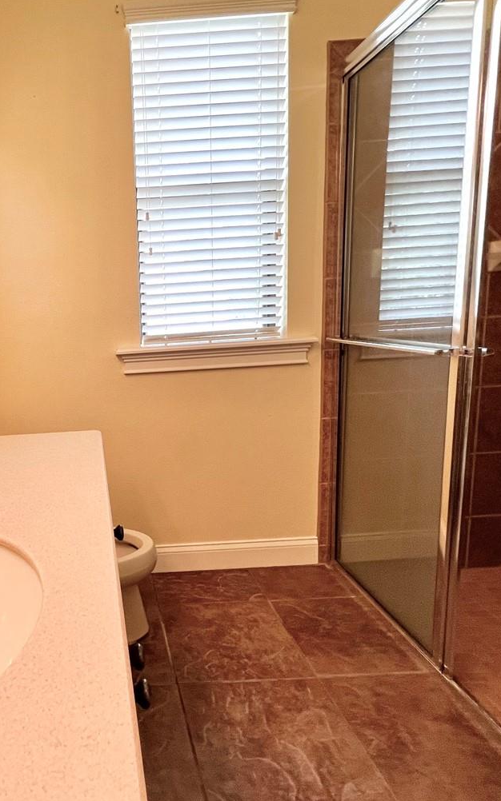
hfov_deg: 50.4
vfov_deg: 79.7
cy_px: 400
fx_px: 481
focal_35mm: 22
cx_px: 75
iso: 200
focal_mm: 1.57
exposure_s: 1/120
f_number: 1.8
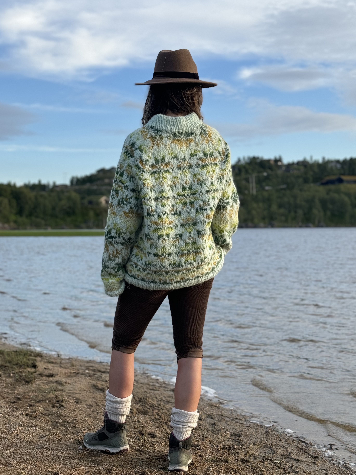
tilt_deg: -2.0
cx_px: 163
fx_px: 727
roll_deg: -0.4
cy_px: 258
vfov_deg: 36.1
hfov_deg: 27.5
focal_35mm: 53
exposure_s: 1/1193
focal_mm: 6.76
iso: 64
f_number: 1.78
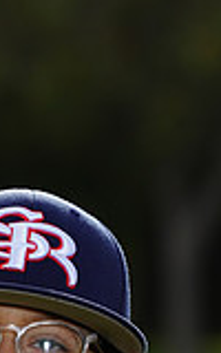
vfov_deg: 2.4
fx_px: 8355
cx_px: -56
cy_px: 596
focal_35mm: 867
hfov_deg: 1.5
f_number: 8
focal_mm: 235
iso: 200
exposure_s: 1/250
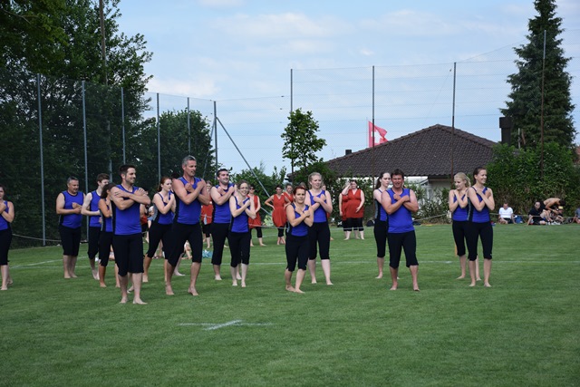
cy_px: 194
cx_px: 290
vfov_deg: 15.2
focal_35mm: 90
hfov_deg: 22.6
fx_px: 1450
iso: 400
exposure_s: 1/1600
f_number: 5.6
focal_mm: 60
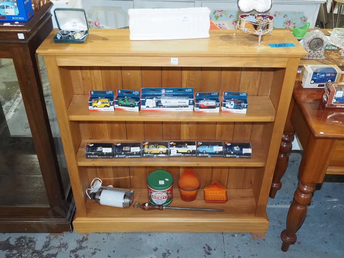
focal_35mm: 34
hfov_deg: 54.0
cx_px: 172
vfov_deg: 41.8
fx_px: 338
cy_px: 129
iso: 2500
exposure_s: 1/60
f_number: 5.6
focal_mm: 17
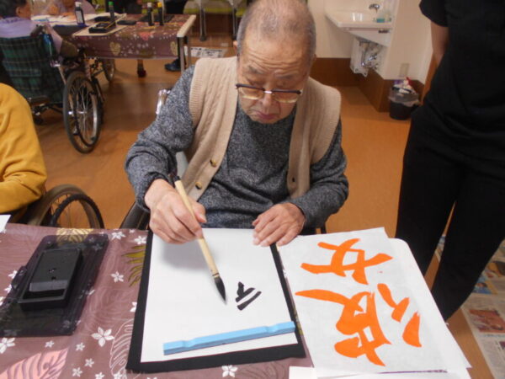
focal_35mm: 26
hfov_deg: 67.3
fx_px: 379
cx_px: 252
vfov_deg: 53.1
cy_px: 190
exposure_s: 1/30
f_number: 3.2
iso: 220
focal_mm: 4.6
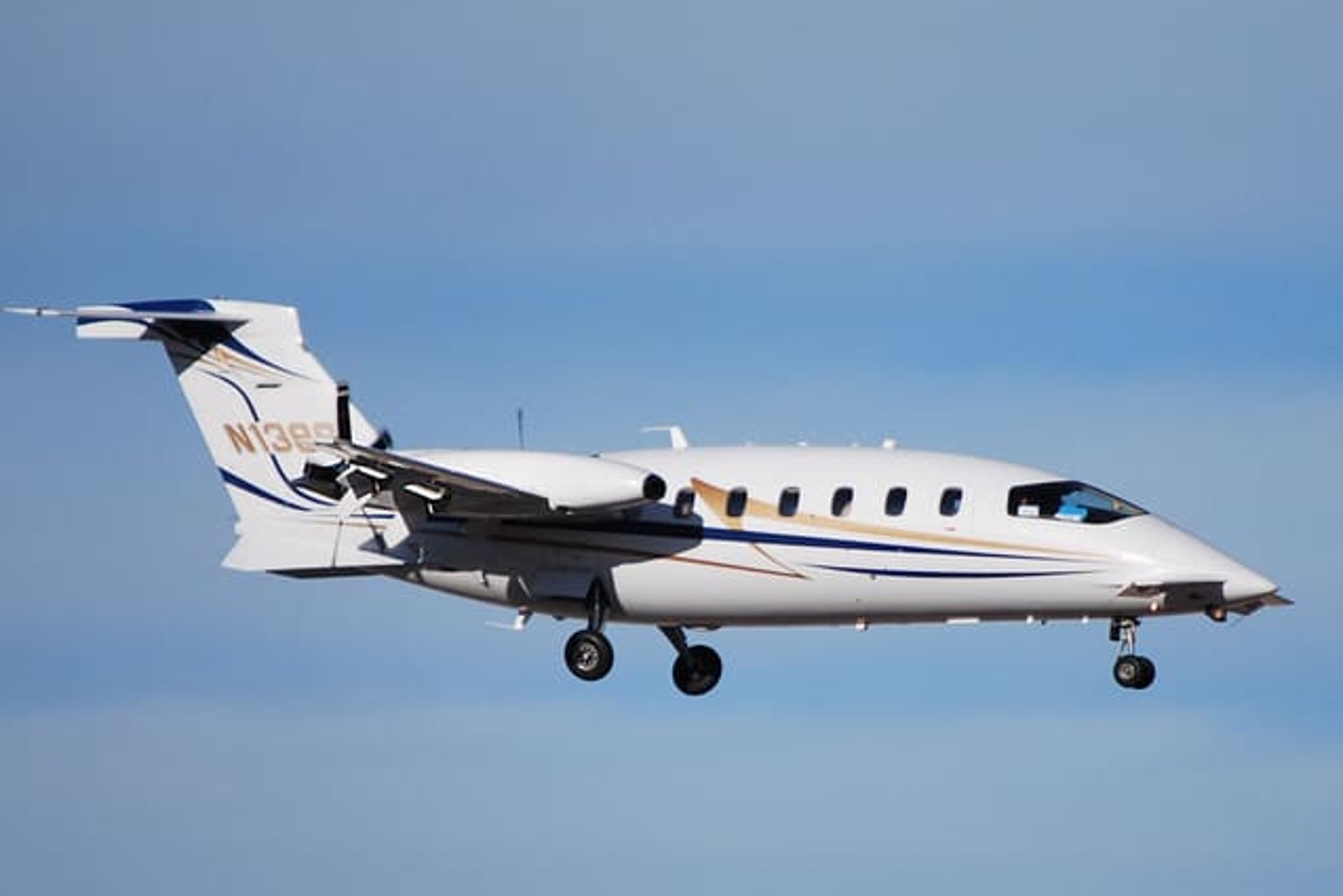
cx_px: 670
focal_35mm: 302
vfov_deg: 4.6
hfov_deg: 6.8
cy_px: 445
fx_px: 11268
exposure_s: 1/2000
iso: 200
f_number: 5.6
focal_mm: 200
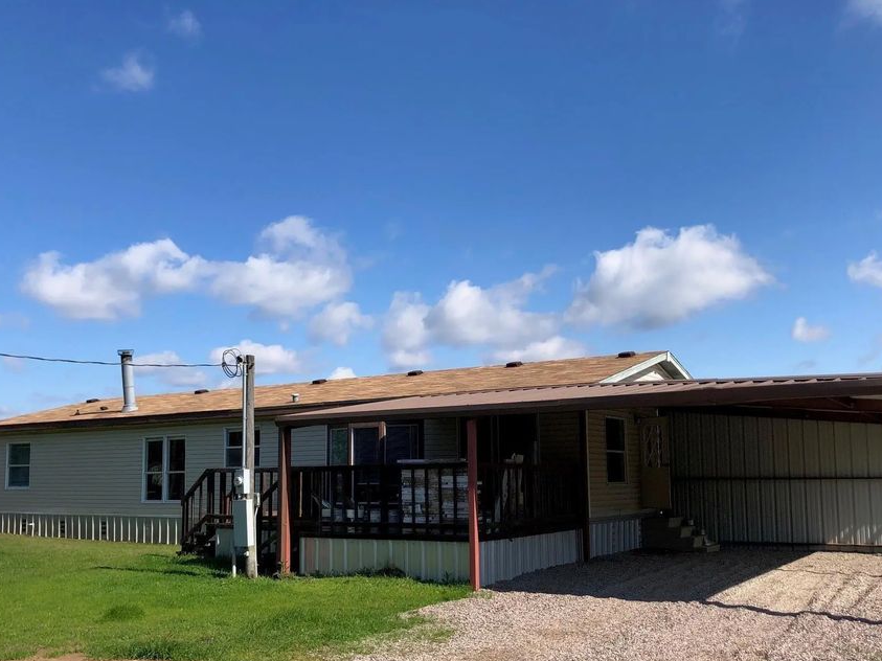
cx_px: 439
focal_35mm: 34
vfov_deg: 41.6
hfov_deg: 54.0
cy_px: 401
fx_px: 866
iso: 20
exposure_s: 1/2088
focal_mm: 4
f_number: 1.8
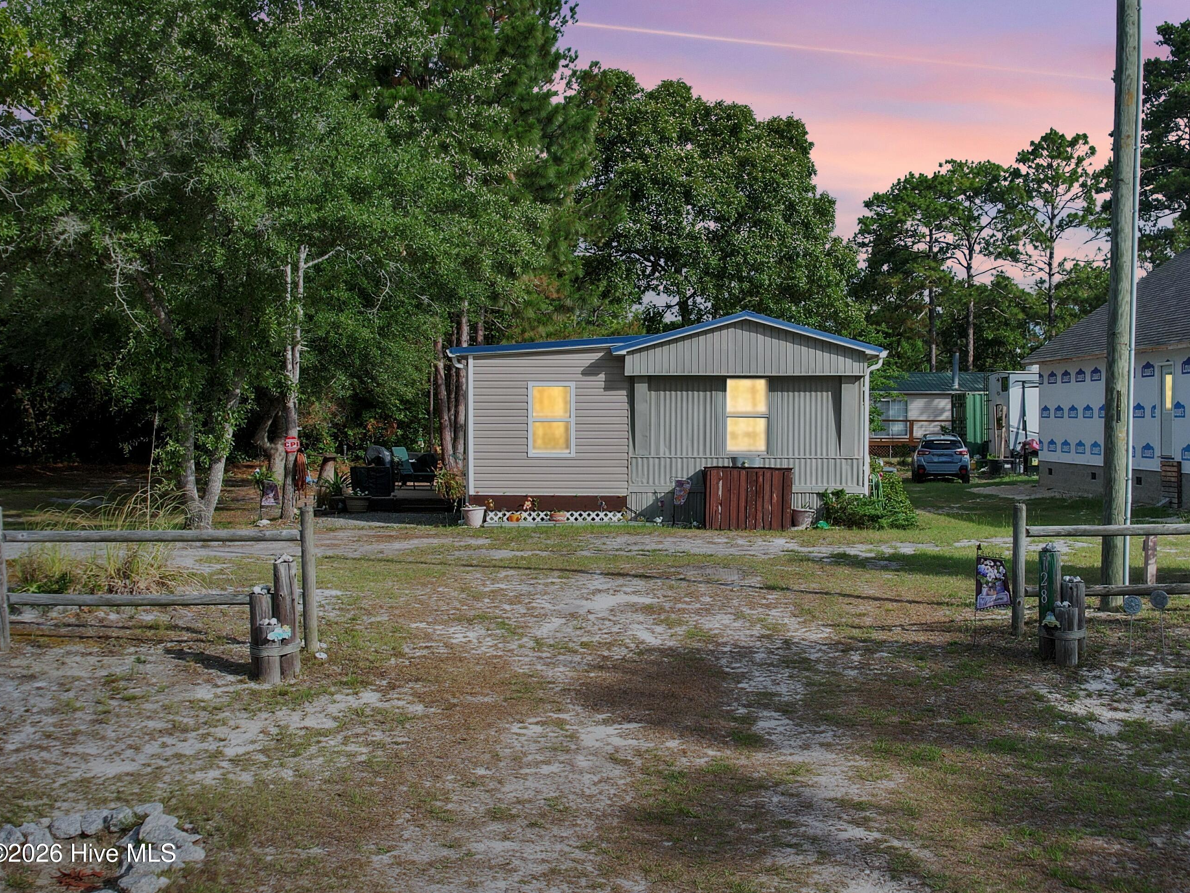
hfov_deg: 71.4
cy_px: 443
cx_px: 662
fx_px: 825
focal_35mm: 24
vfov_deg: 56.8
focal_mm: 8.38
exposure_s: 1/320
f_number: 2.8
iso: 100
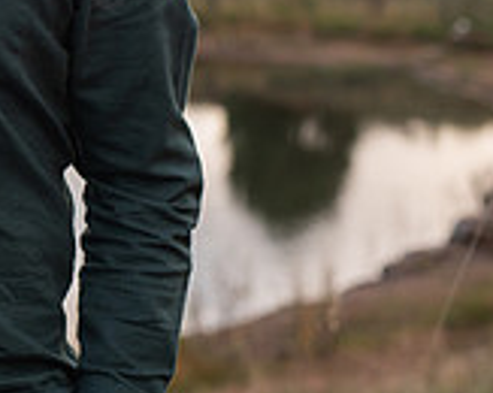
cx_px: -339
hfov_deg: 10.9
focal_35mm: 167
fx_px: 2434
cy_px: -88
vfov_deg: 9.1
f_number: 3.5
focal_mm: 50
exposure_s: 1/320
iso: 250
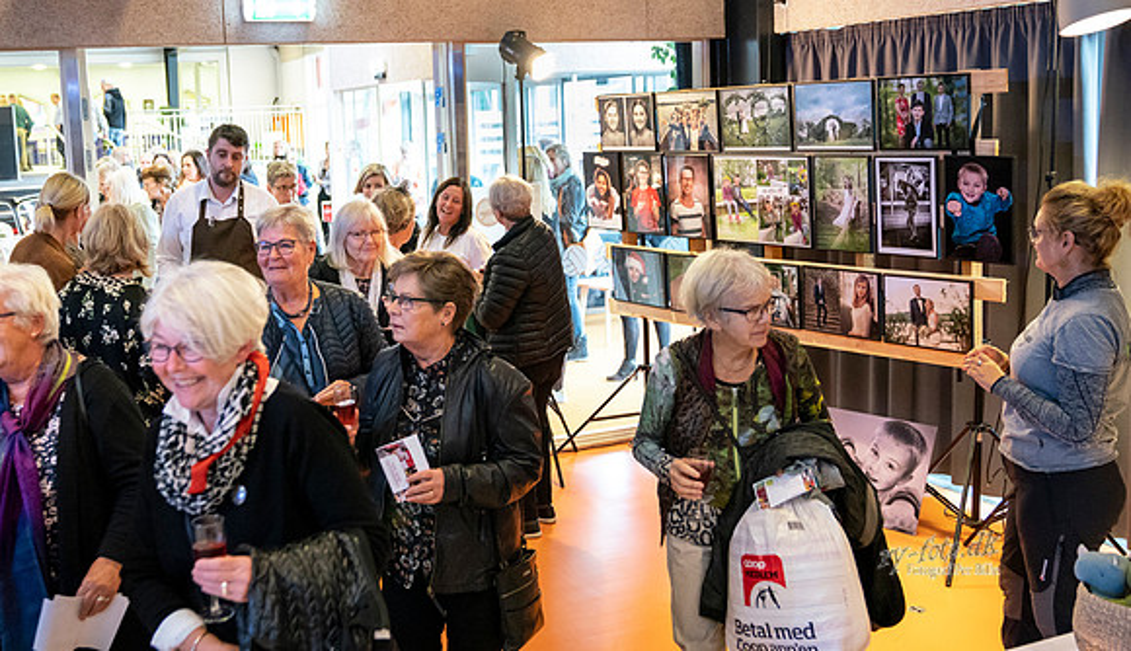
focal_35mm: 39
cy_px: 293
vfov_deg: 31.1
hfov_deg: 51.4
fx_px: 1170
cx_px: 475
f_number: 2.8
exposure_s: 1/100
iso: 5000
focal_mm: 28
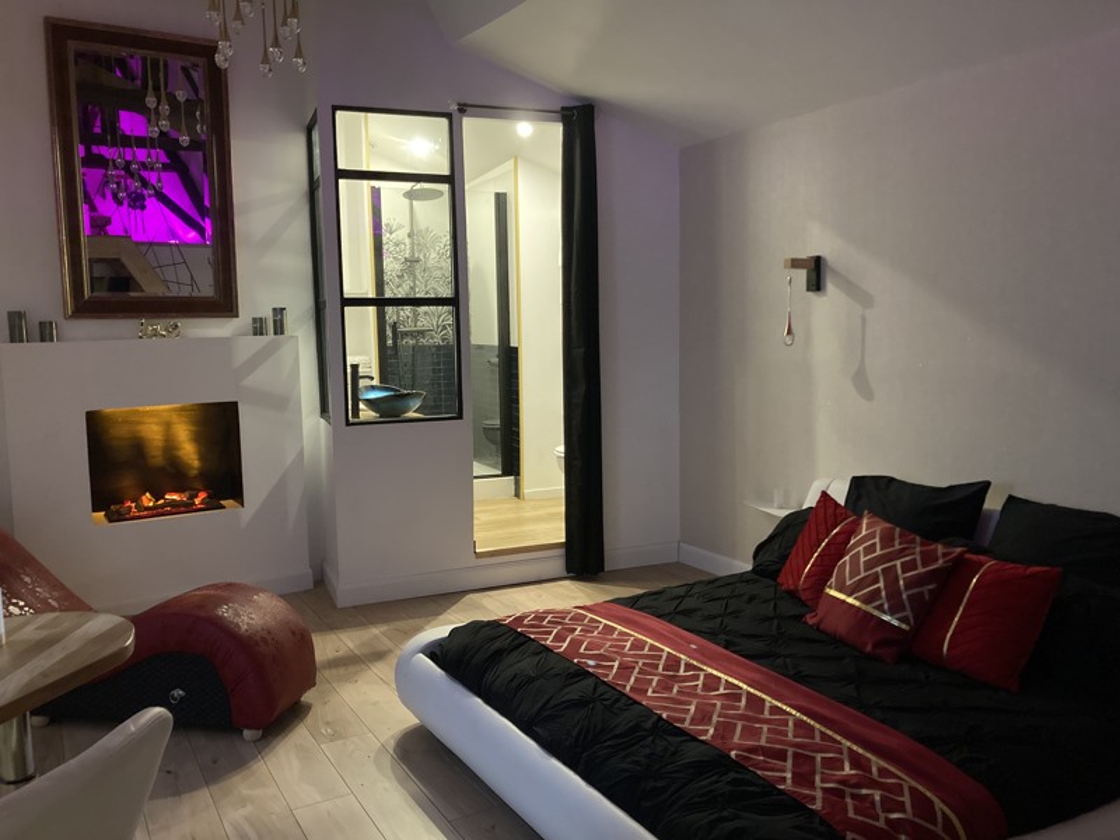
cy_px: 420
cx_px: 560
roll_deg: +0.1
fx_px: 906
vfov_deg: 49.7
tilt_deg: -4.3
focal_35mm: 28
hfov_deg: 63.4
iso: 640
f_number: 1.8
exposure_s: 1/30
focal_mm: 3.99
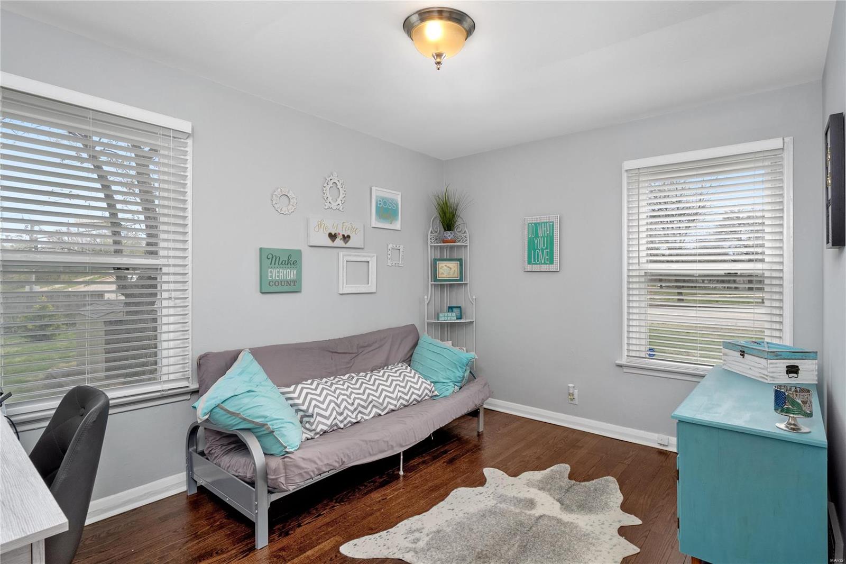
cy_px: 282
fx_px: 423
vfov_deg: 67.4
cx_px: 423
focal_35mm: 18
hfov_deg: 90.0
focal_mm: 9
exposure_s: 1/15
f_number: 8
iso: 400
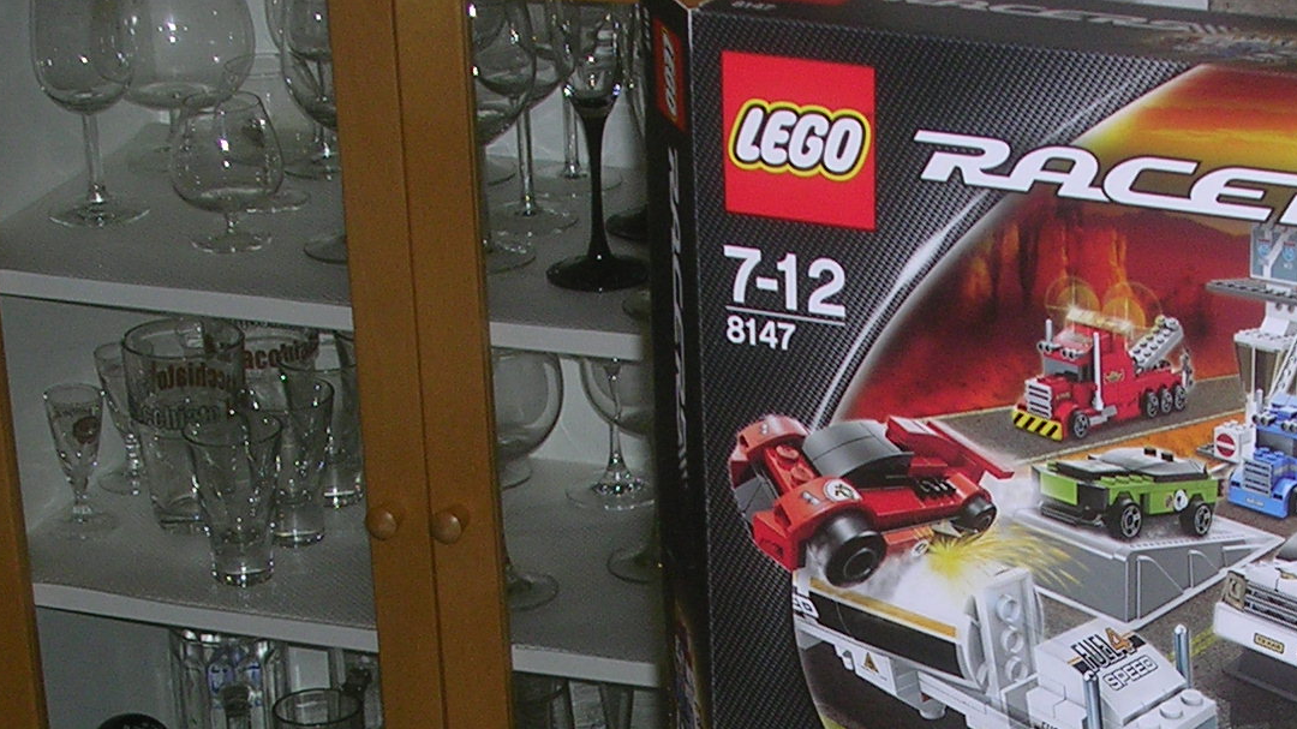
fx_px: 4264
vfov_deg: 9.6
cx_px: 967
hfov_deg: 17.2
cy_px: 883
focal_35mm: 124
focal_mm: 9.1
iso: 55
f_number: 3.4
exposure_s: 1/60.1
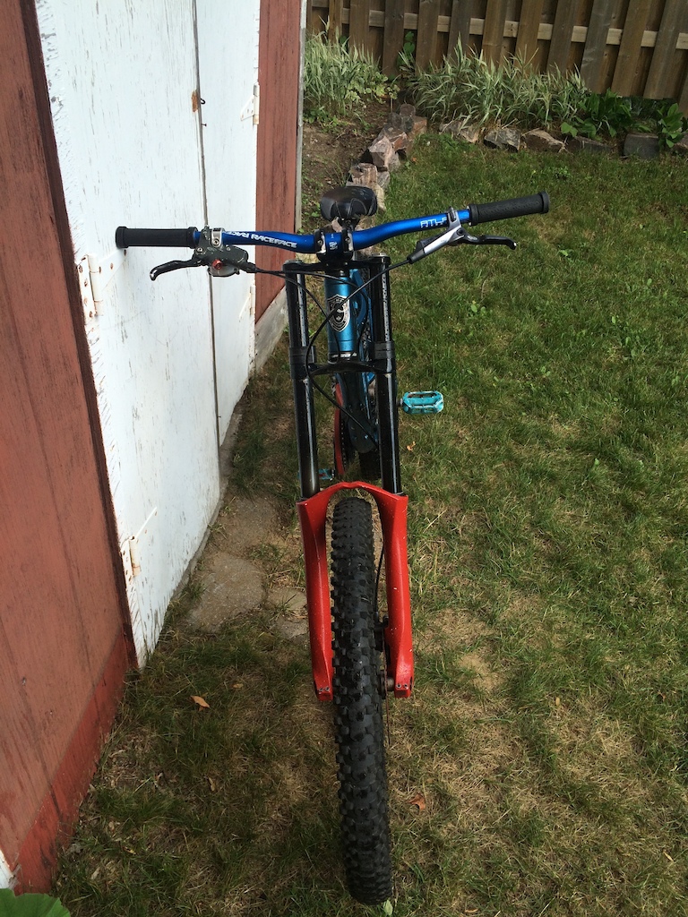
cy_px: 458
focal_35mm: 29
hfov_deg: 48.2
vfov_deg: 61.7
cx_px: 344
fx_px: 769
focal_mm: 4.15
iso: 32
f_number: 2.2
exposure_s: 1/318
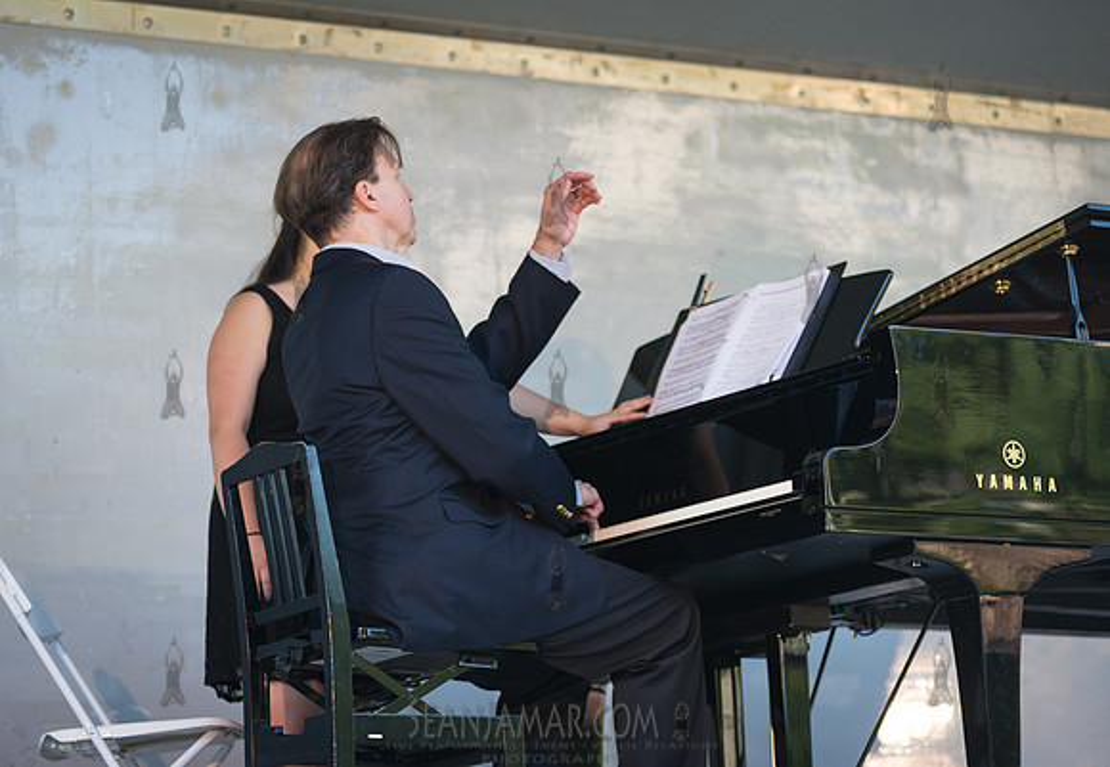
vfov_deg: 9.8
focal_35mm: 143
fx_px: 4471
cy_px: 365
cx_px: 439
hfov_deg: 14.1
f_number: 3.5
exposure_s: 1/400
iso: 500
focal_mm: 120
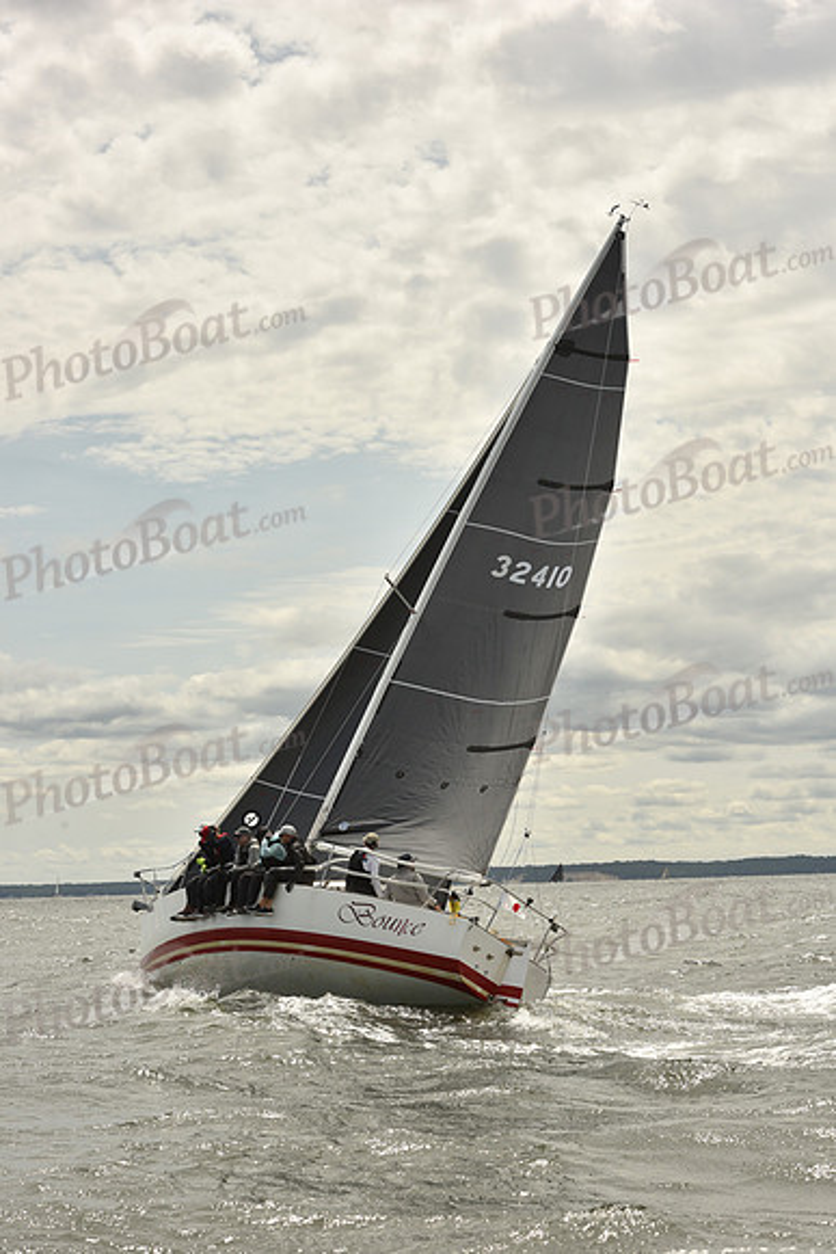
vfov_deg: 28.8
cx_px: 418
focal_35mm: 70
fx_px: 2437
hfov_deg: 19.5
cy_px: 627
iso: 250
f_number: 10
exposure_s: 1/800
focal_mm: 70
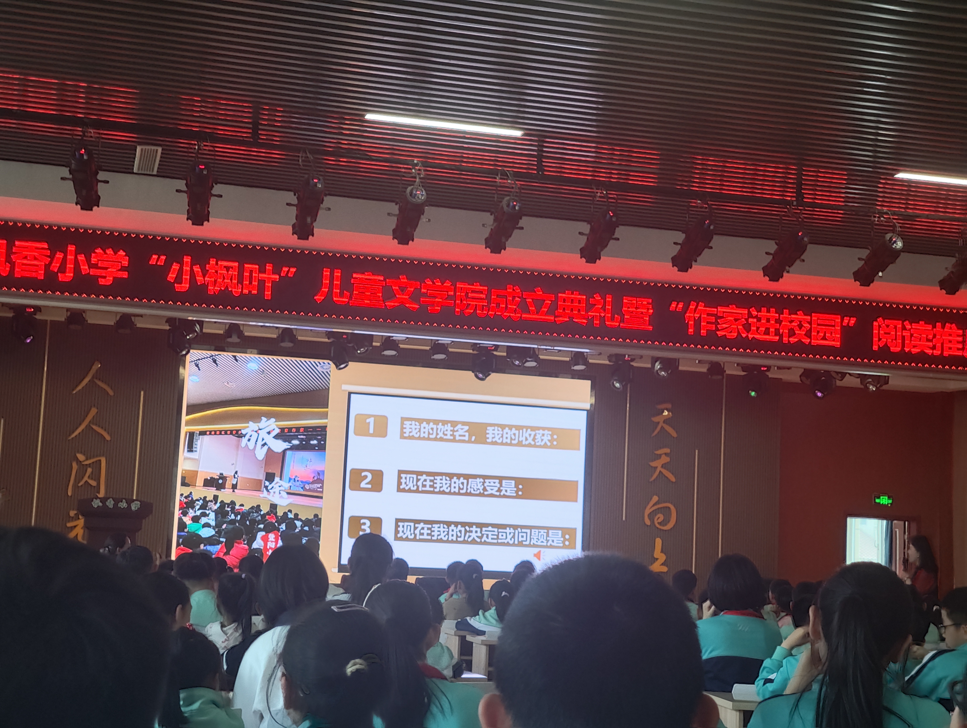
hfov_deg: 39.6
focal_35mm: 48
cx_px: 484
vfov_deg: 30.3
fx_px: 1343
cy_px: 364
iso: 298
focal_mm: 7.1
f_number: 1.9
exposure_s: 1/120
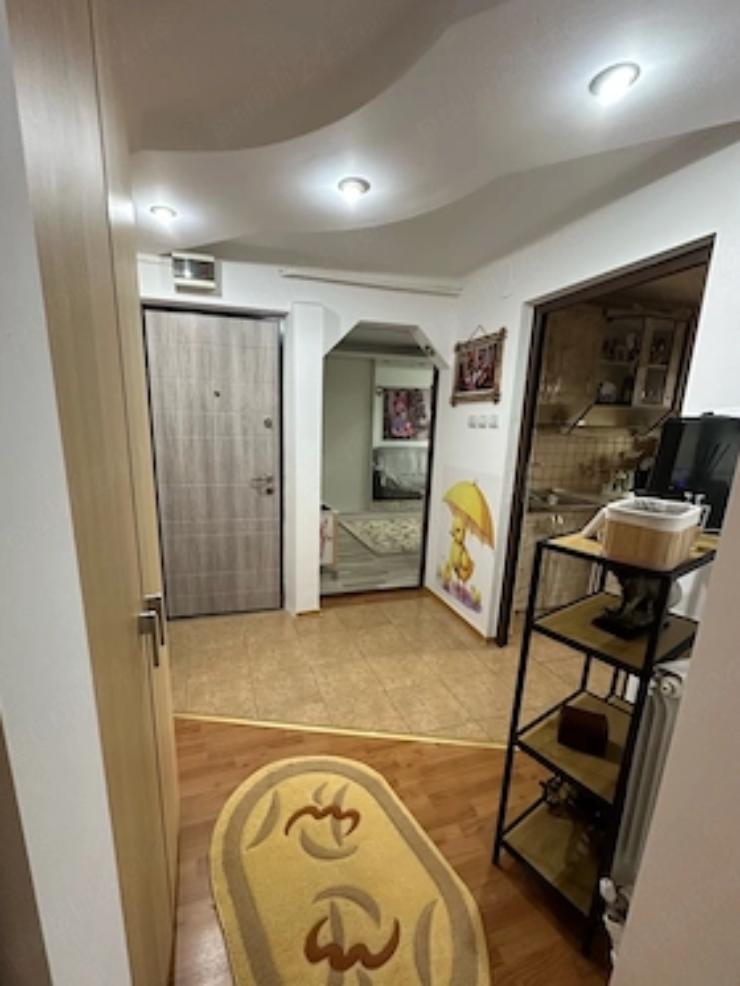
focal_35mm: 15
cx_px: 346
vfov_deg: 98.1
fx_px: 427
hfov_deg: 81.7
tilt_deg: -12.5
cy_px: 521
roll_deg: -2.7
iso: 320
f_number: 2.2
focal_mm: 2.22
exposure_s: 1/50
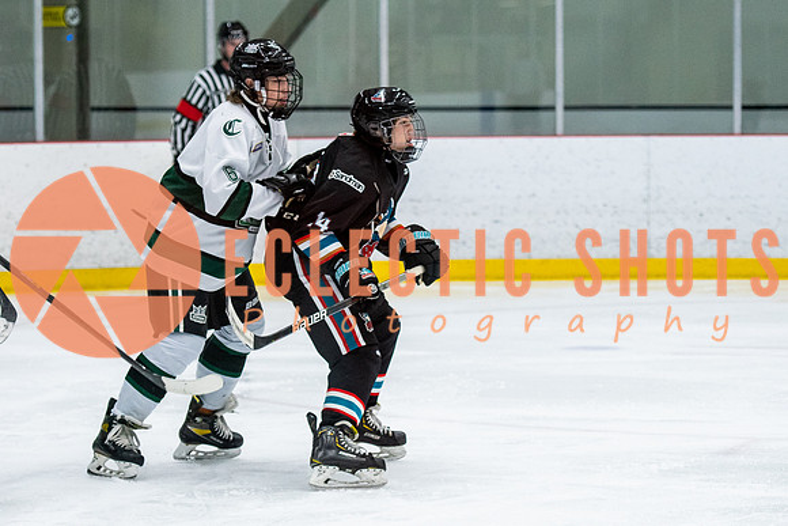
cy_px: 241
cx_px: 337
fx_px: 3795
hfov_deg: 11.9
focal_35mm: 173
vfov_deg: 7.9
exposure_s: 1/640
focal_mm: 92
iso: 1800
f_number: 2.8
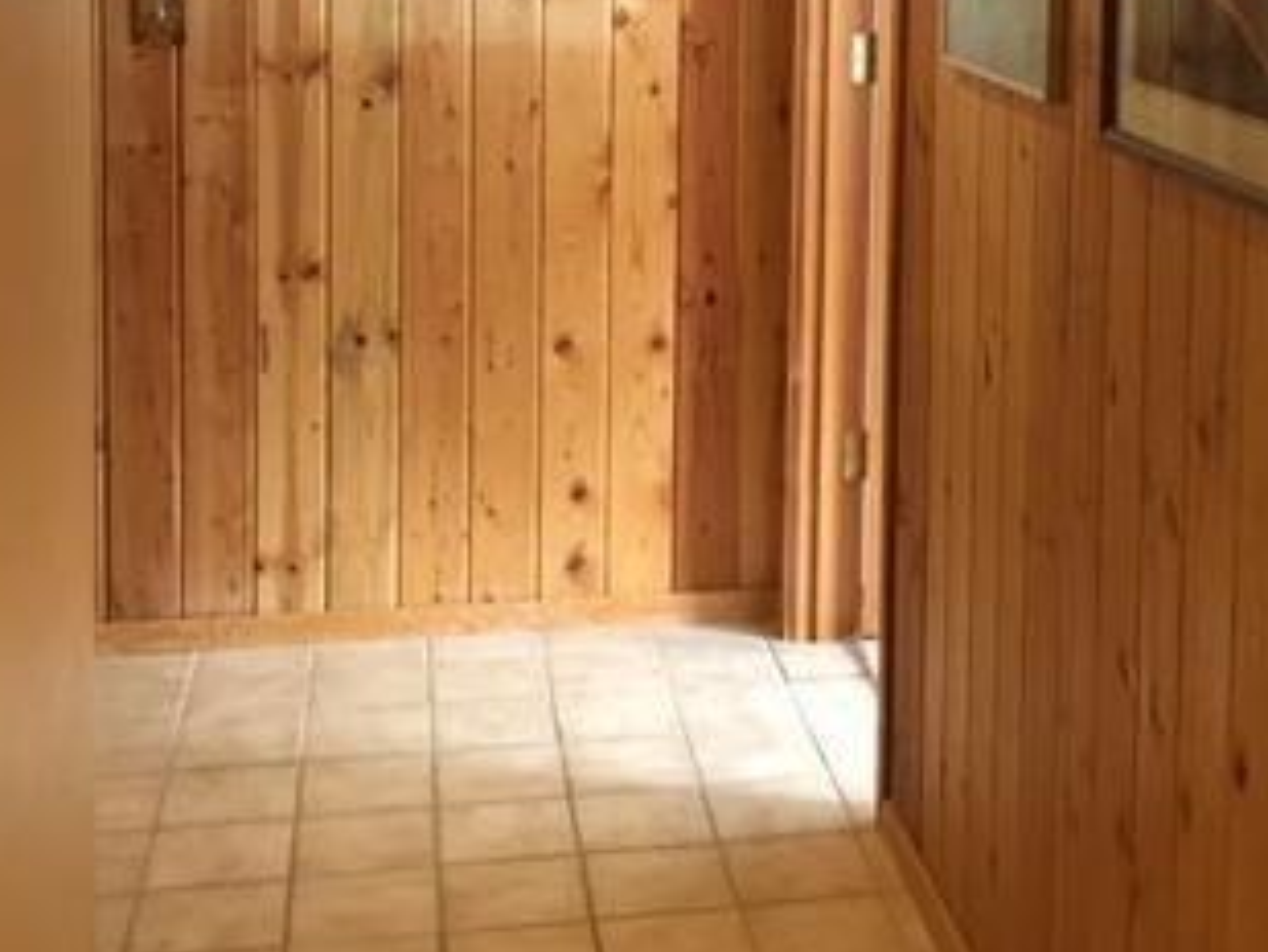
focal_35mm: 60
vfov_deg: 23.7
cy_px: 78
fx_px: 2199
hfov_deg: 31.8
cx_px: 882
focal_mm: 4.15
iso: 50
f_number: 2.2
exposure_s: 1/4
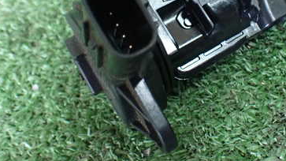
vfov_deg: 21.7
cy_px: 18
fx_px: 409
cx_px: 176
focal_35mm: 54
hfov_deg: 38.3
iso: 800
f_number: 2.3
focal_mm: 5.4
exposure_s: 1/40
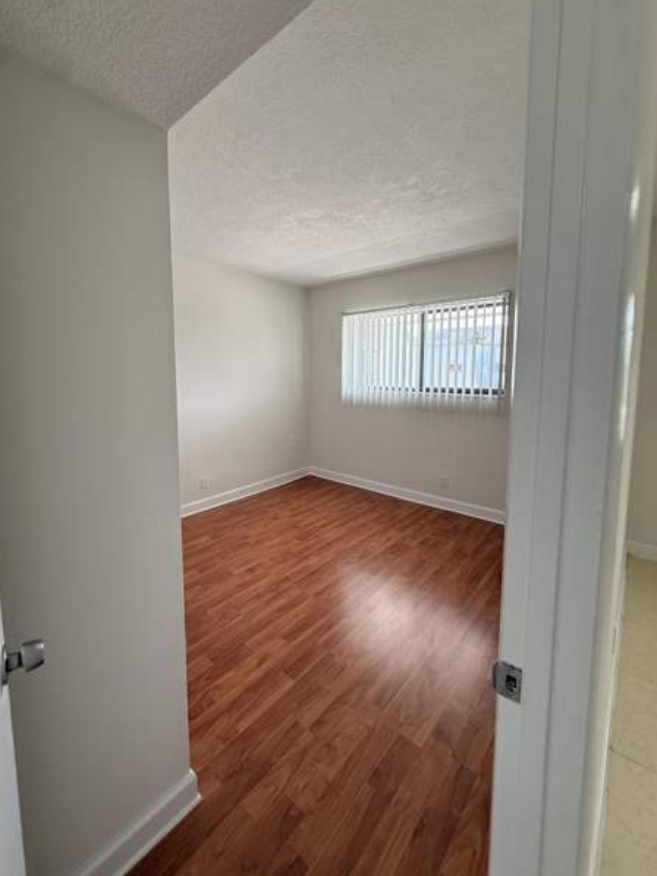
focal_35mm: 15
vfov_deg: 98.0
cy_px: 409
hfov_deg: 81.7
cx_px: 307
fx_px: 379
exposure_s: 1/120
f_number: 2.2
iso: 80
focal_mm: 2.22
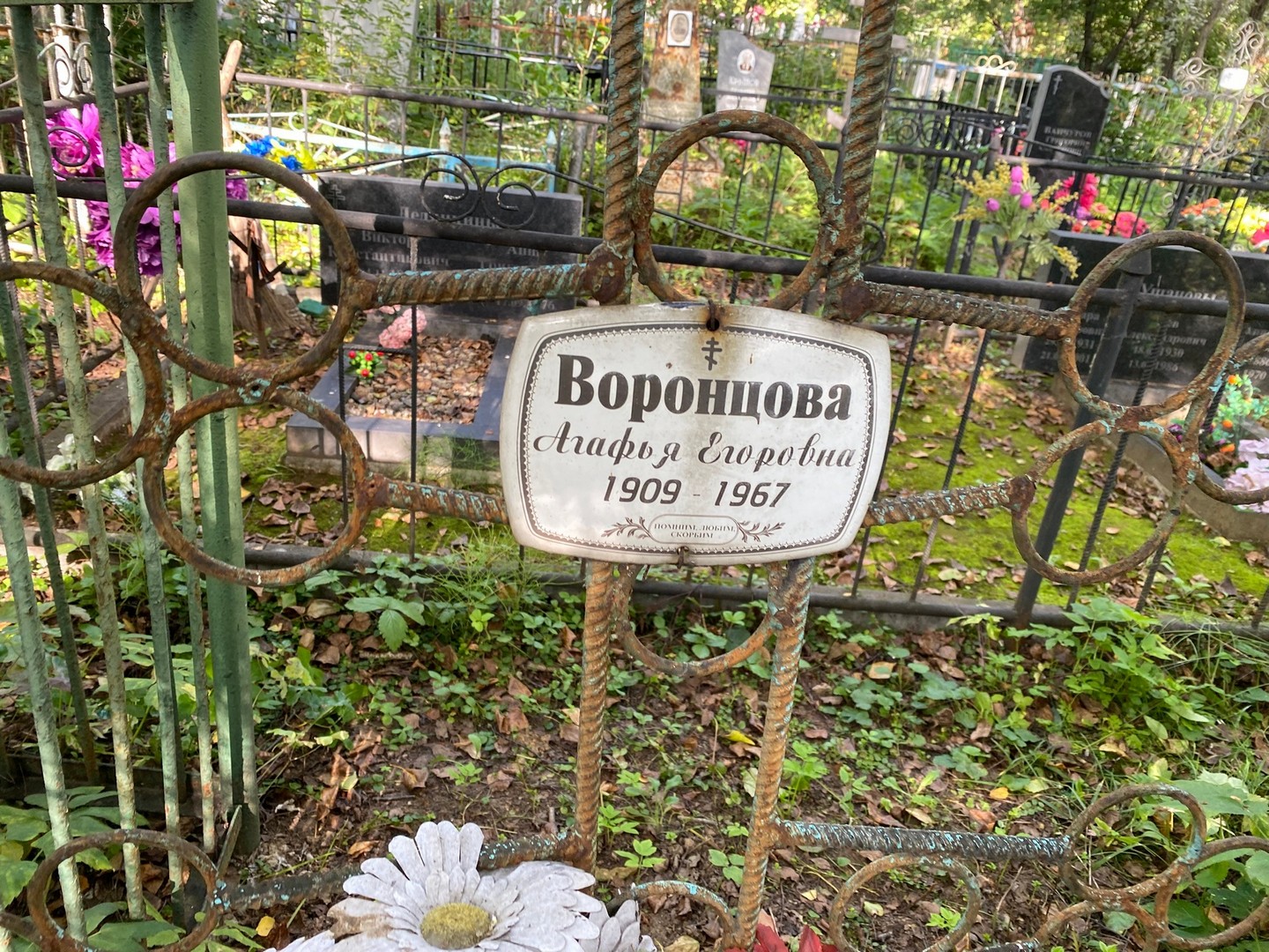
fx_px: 953
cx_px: 634
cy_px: 476
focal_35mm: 26
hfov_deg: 67.3
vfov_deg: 53.1
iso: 80
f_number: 1.8
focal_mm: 4.25
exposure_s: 1/121
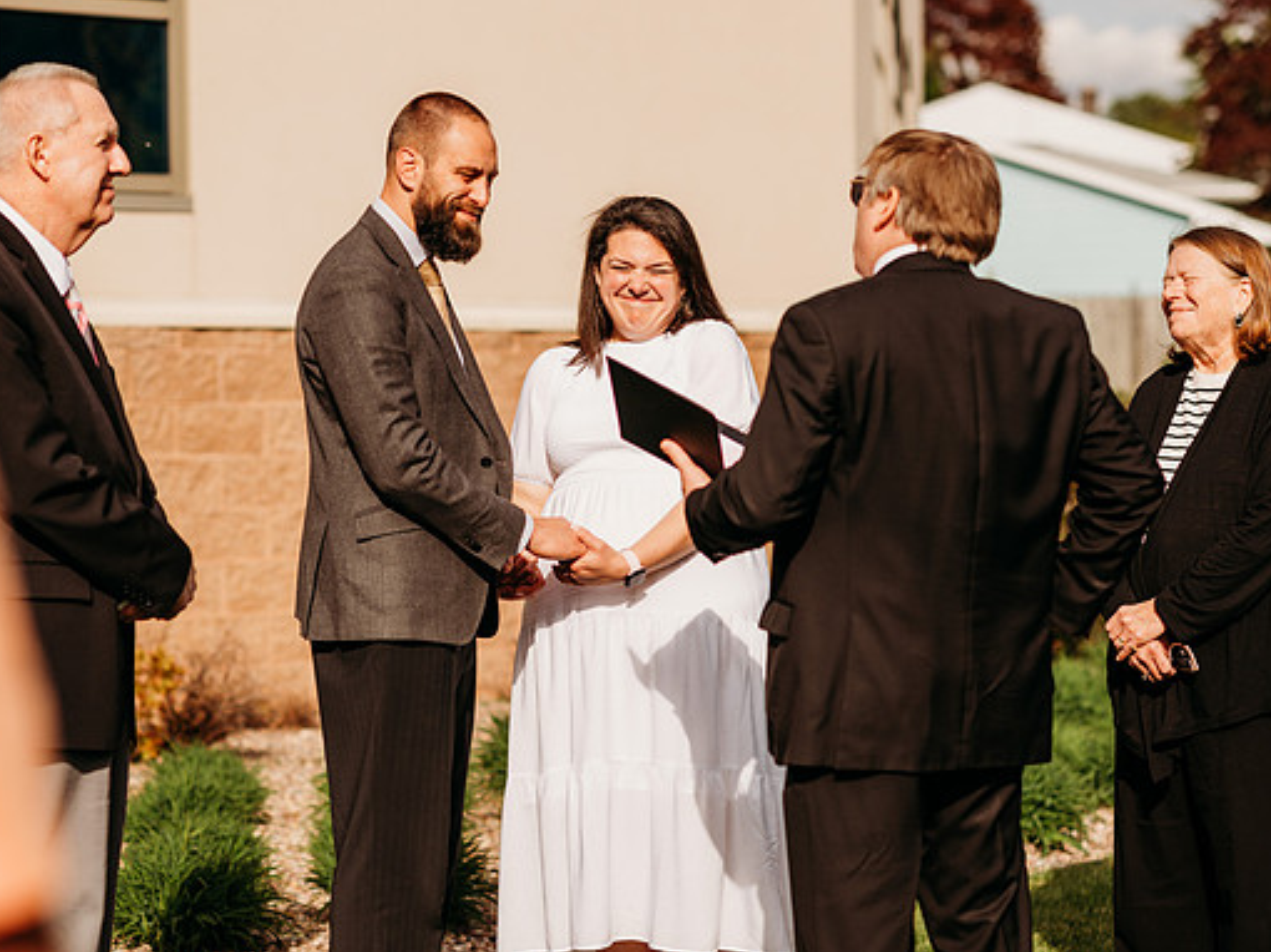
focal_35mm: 93
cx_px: 626
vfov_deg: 15.9
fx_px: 3413
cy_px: 475
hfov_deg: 21.1
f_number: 2.8
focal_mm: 85
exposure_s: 1/4000
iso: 125
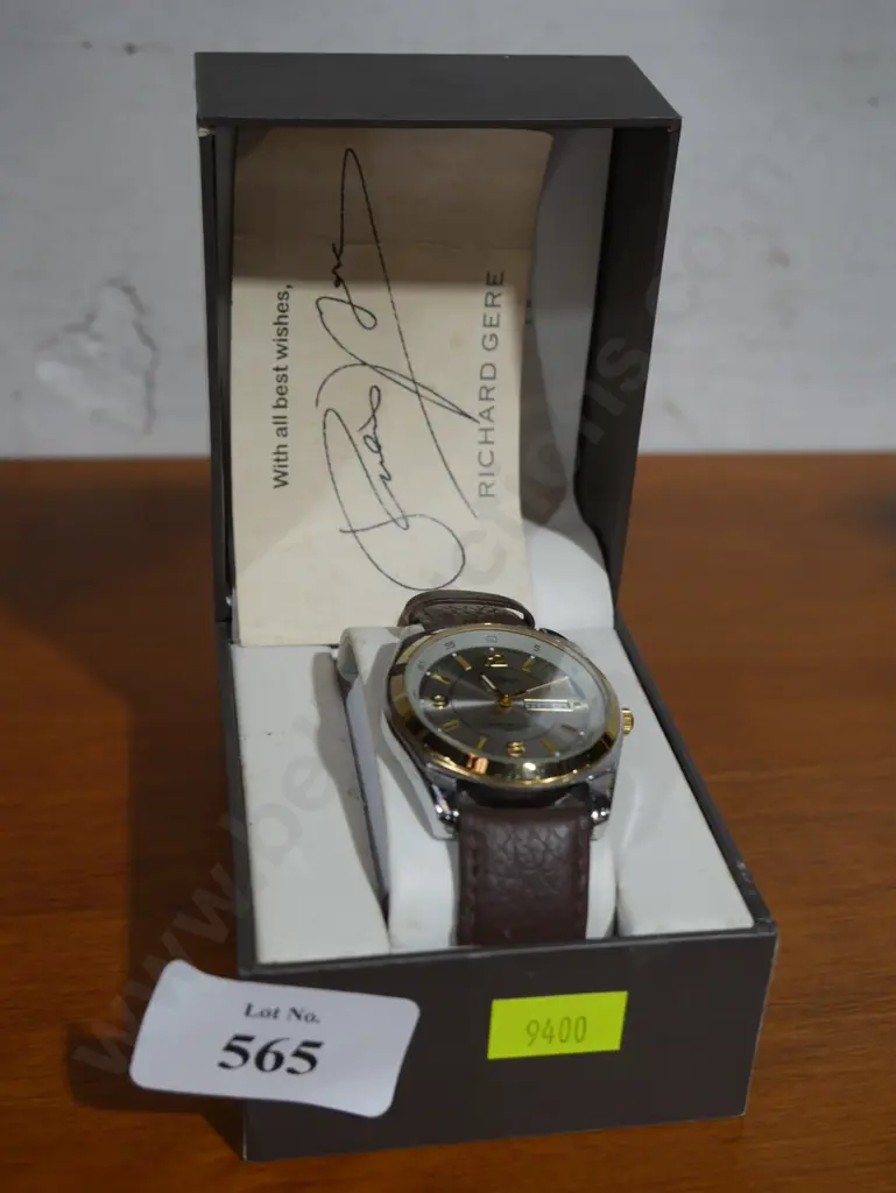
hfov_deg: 30.3
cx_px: 448
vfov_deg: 39.6
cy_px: 596
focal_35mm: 48
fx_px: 1655
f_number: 5.2
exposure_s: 1/60
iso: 400
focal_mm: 24
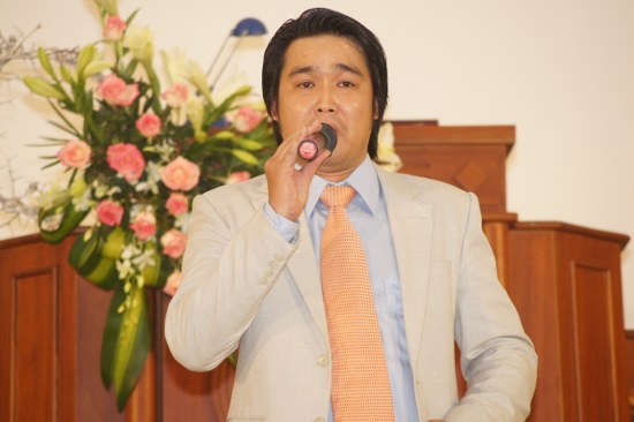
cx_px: 317
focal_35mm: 240
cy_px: 211
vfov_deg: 5.7
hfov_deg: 8.6
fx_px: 4224
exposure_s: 1/50
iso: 800
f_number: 5
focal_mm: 160
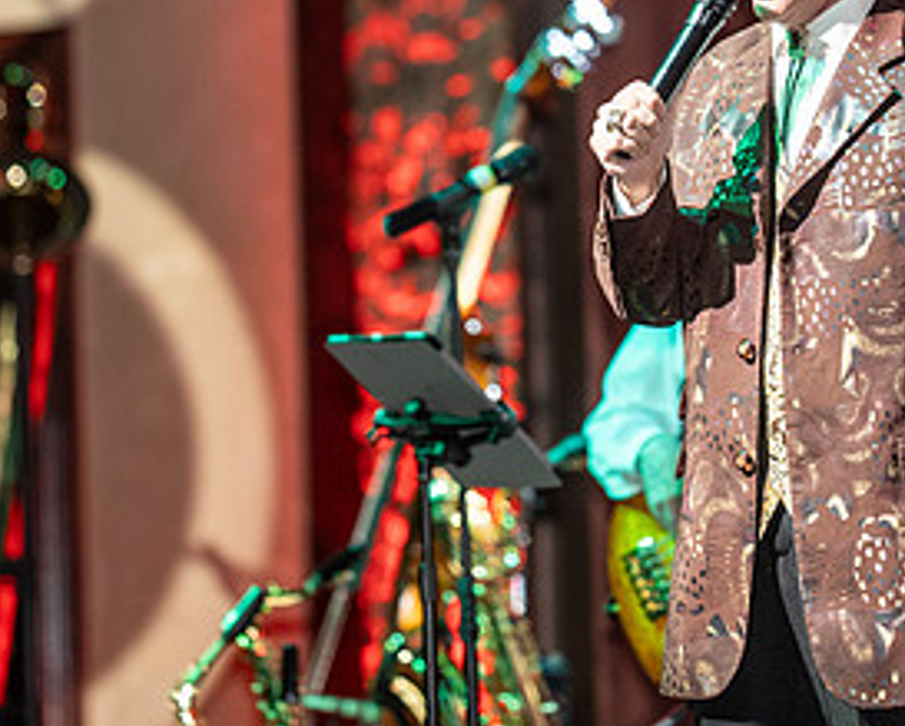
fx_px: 7213
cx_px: 527
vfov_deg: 5.8
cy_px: 151
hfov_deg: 7.2
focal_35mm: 269
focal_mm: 135
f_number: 1.8
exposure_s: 1/250
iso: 500
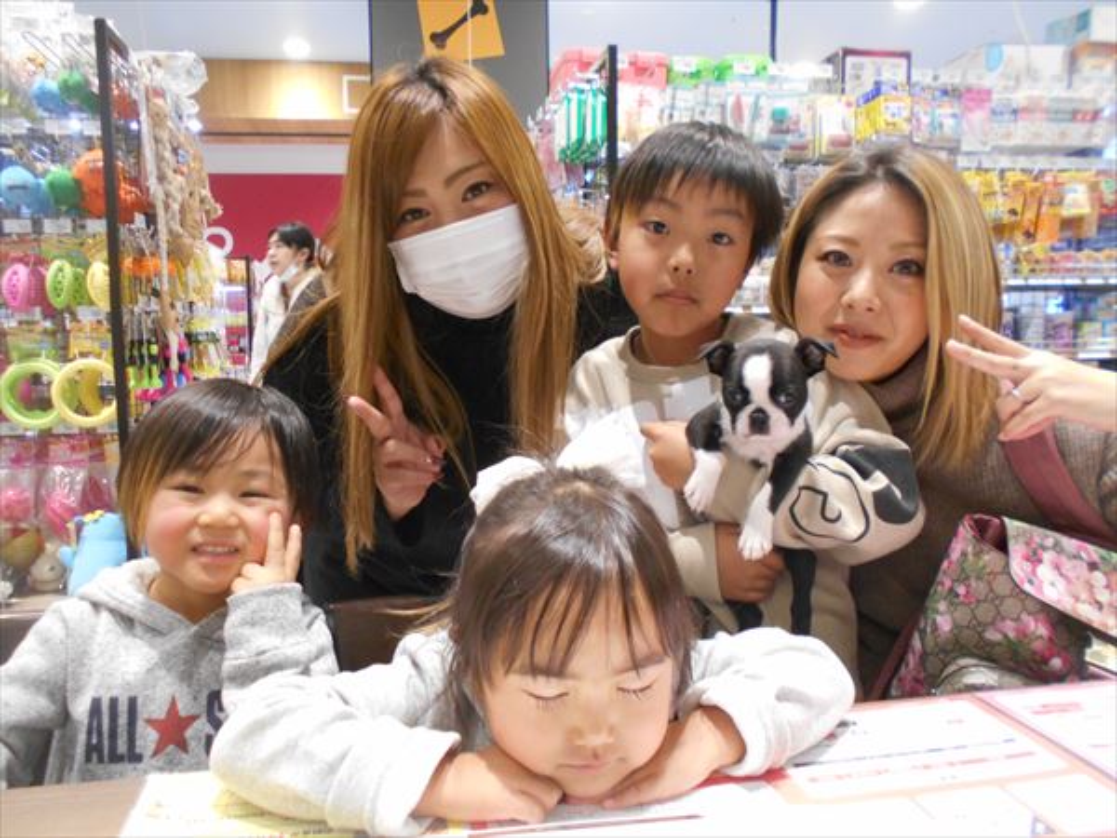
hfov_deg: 67.3
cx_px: 558
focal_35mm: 26
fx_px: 839
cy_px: 419
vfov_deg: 53.1
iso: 400
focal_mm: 4.6
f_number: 3.2
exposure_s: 1/30
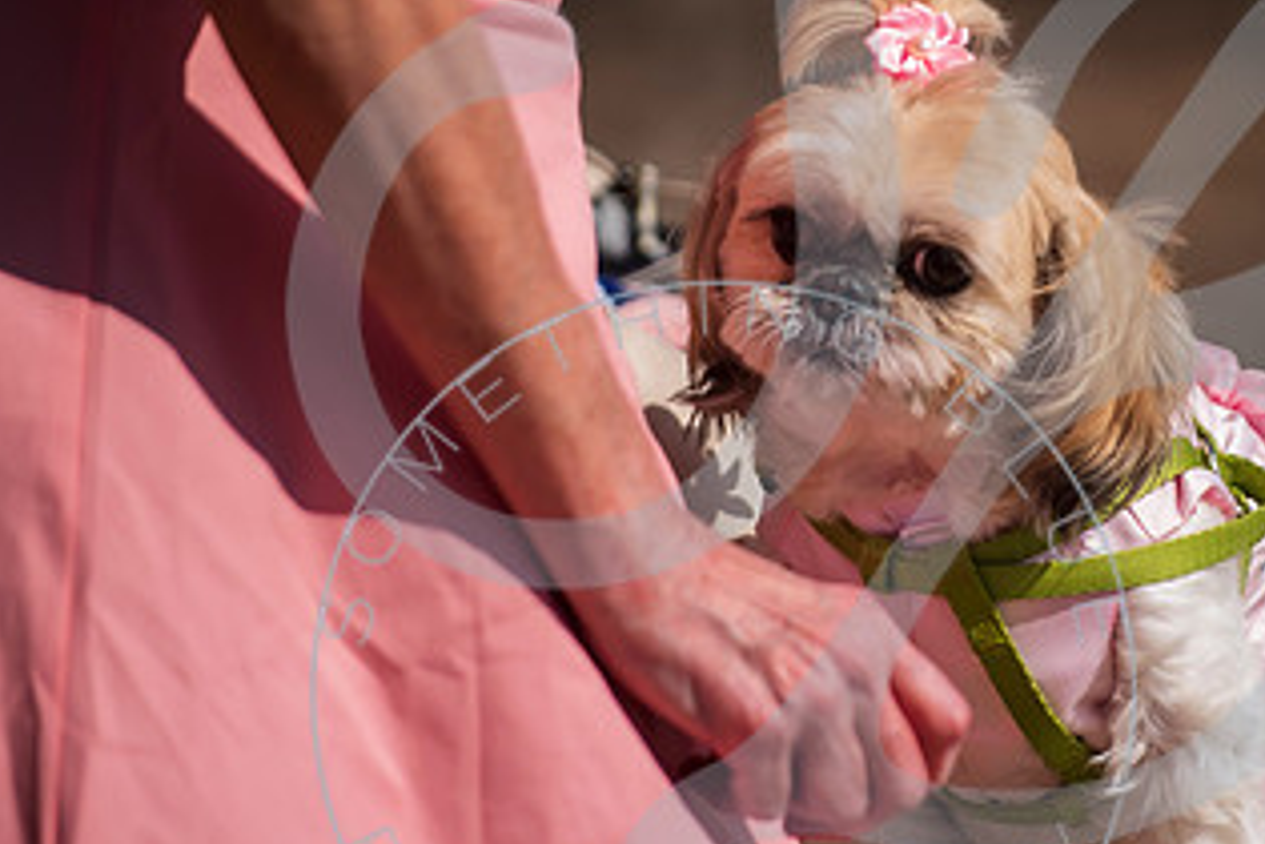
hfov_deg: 5.6
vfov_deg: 3.7
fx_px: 12930
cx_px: 924
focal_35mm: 368
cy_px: 356
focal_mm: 200
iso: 100
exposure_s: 1/2000
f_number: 2.8
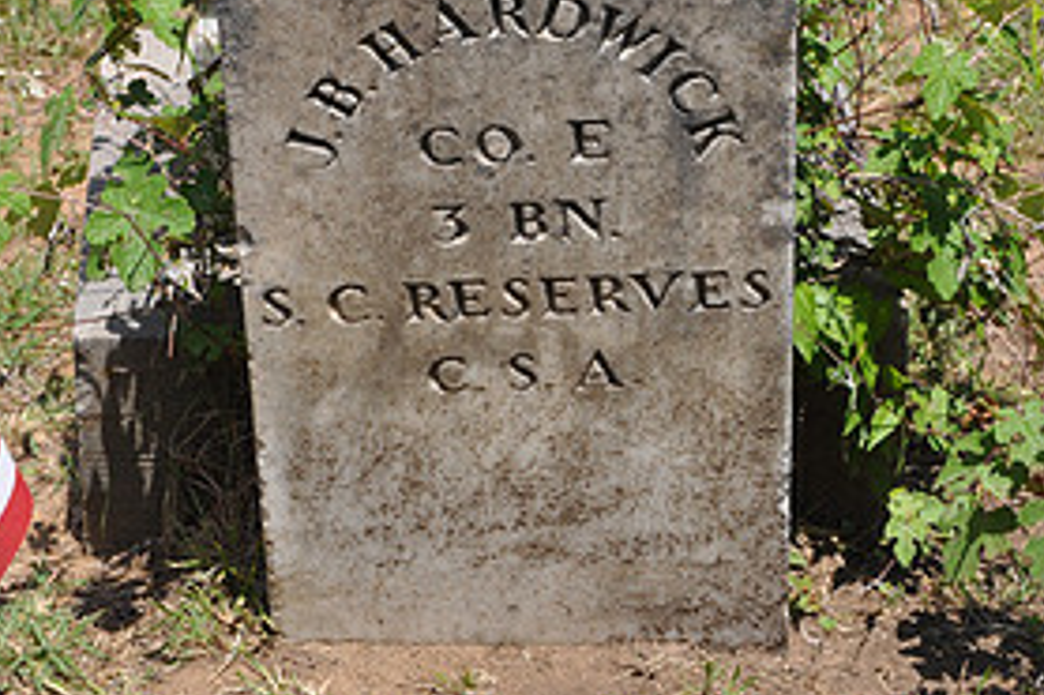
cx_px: 545
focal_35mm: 125
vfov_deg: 10.9
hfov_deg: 16.4
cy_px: 152
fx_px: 3623
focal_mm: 40
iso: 200
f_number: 9
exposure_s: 1/320
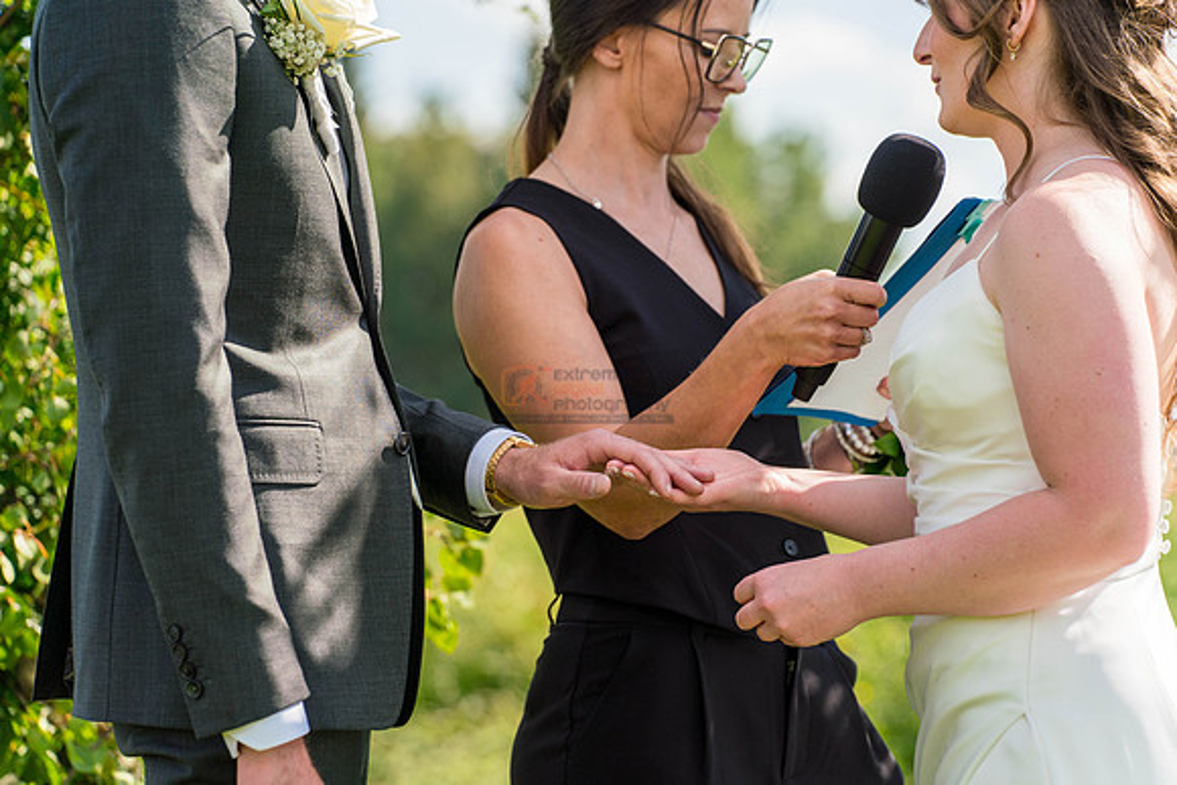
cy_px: 392
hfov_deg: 13.7
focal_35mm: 150
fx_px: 4905
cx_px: 588
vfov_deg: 9.2
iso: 400
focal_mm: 150
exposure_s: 1/1250
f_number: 4.5
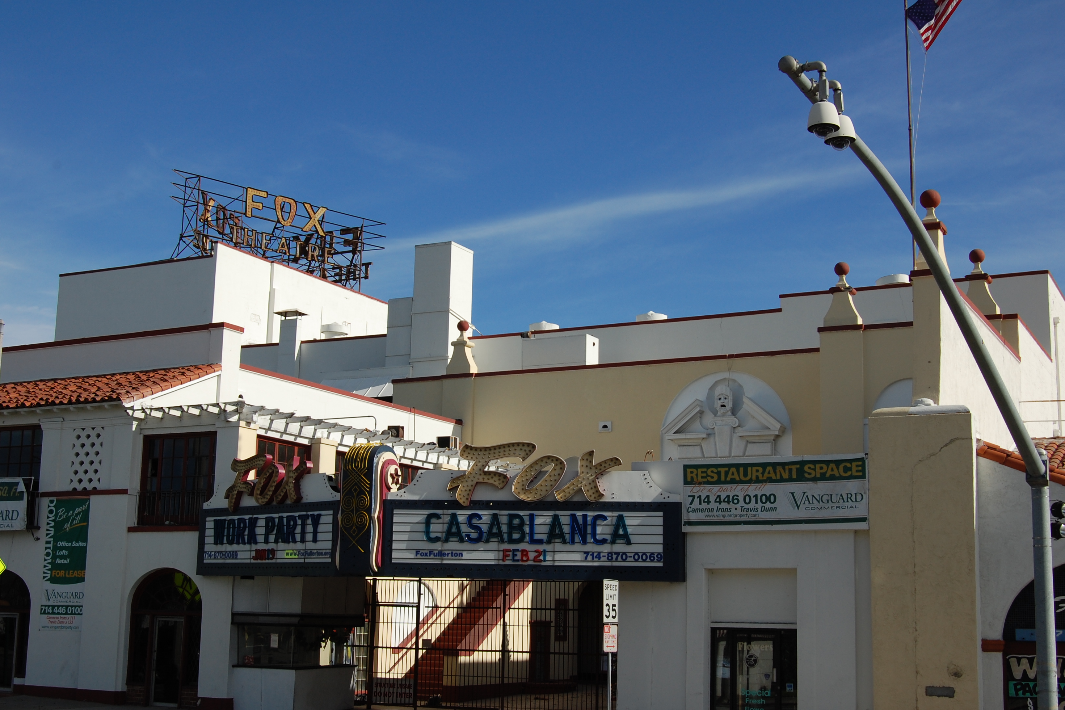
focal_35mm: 48
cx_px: 522
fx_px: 1405
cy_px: 358
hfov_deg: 41.5
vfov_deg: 28.3
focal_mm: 31
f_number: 10
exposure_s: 1/400
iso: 200
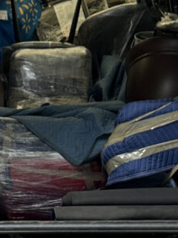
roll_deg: +1.5
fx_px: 1043
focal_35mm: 152
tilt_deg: +0.0
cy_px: 335
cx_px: -34
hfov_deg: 9.6
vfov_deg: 12.5
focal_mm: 6.86
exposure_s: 1/121
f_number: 1.78
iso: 80
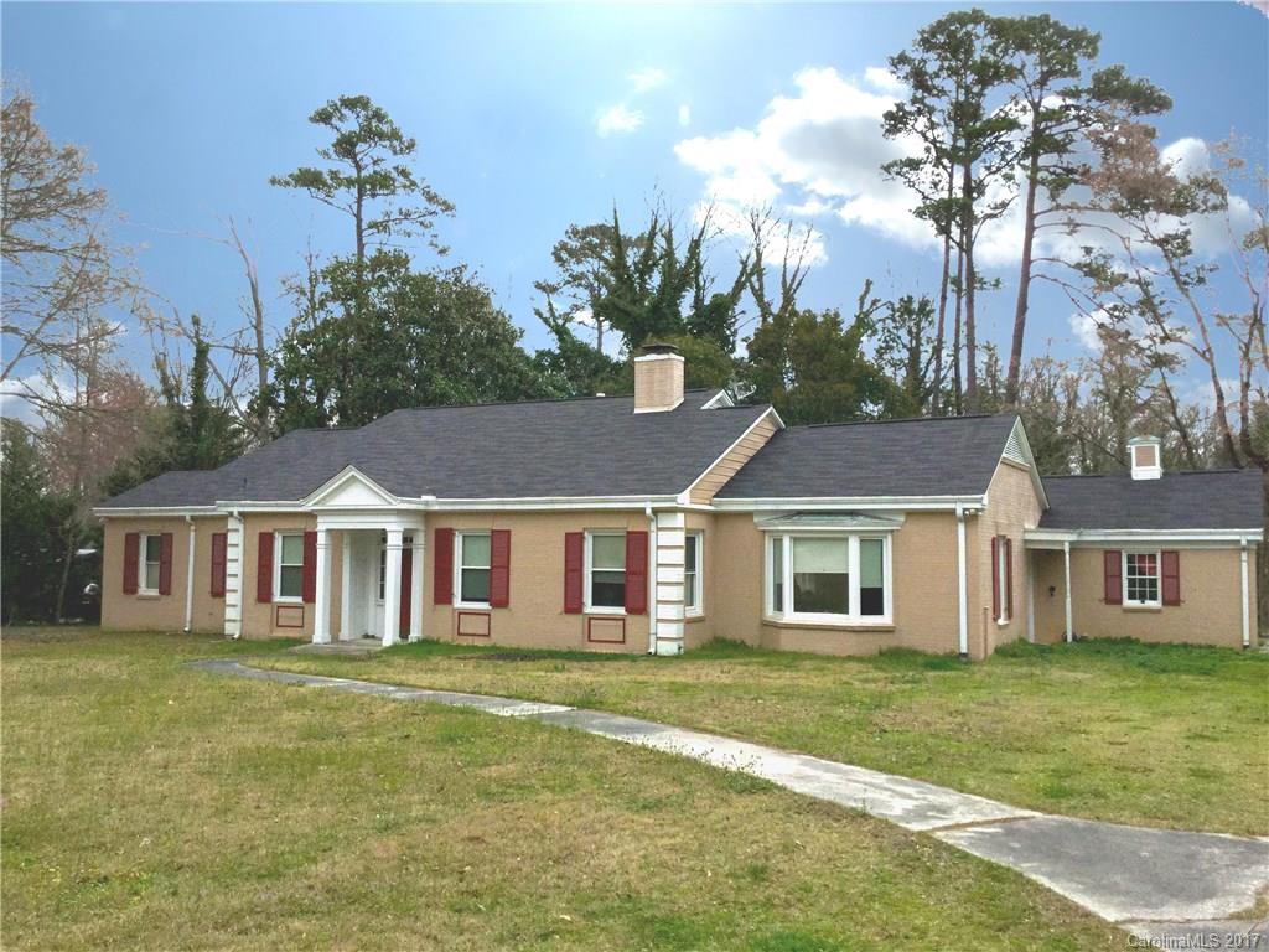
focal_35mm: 31
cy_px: 476
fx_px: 1136
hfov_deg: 58.4
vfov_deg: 45.4
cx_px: 634
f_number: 2.4
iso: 25
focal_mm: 3.3
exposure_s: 1/1101
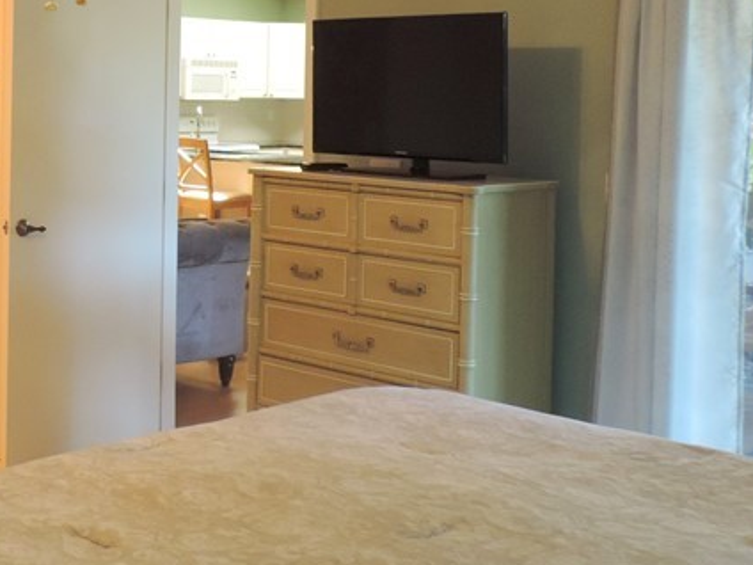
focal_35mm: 58
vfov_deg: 24.7
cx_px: 119
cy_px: 96
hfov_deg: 32.1
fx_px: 1262
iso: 280
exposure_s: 1/30
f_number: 3
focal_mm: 4.3
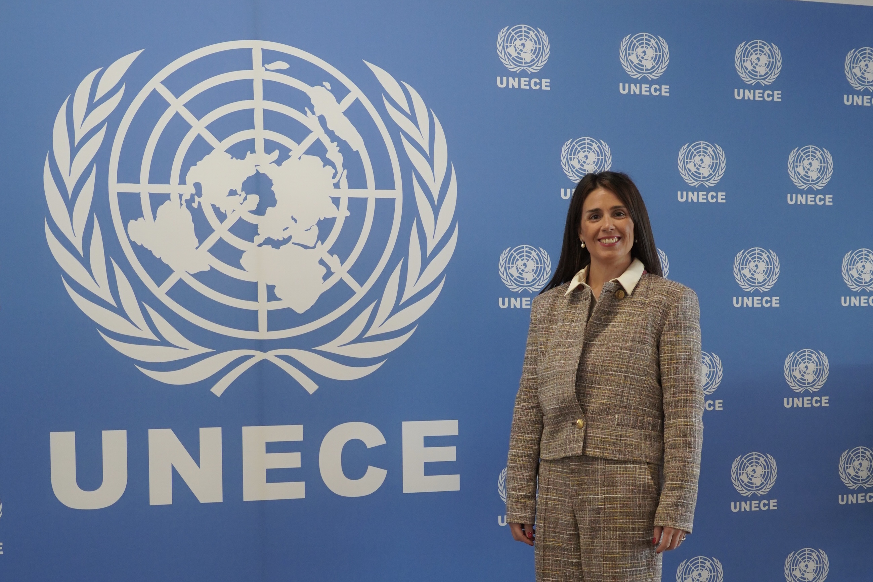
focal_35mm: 33
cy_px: 291
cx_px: 436
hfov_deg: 57.2
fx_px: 800
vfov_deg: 40.0
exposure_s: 1/160
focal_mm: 33
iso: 2000
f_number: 4
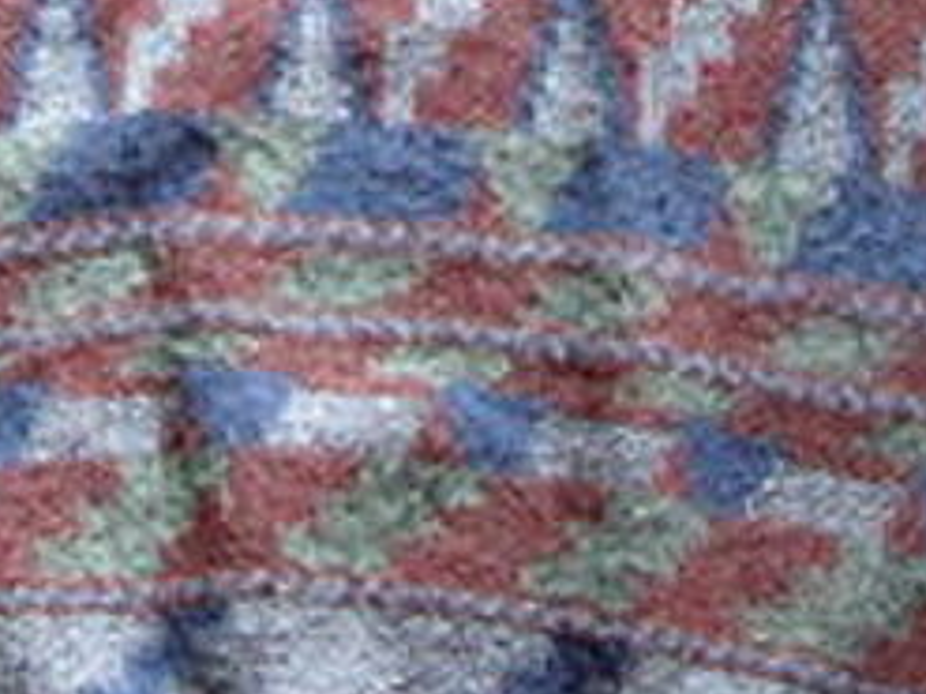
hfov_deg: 12.8
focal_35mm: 154
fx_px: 4118
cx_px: 184
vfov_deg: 9.6
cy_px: -23
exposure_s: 1/10
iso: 200
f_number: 2.7
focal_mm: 6.2
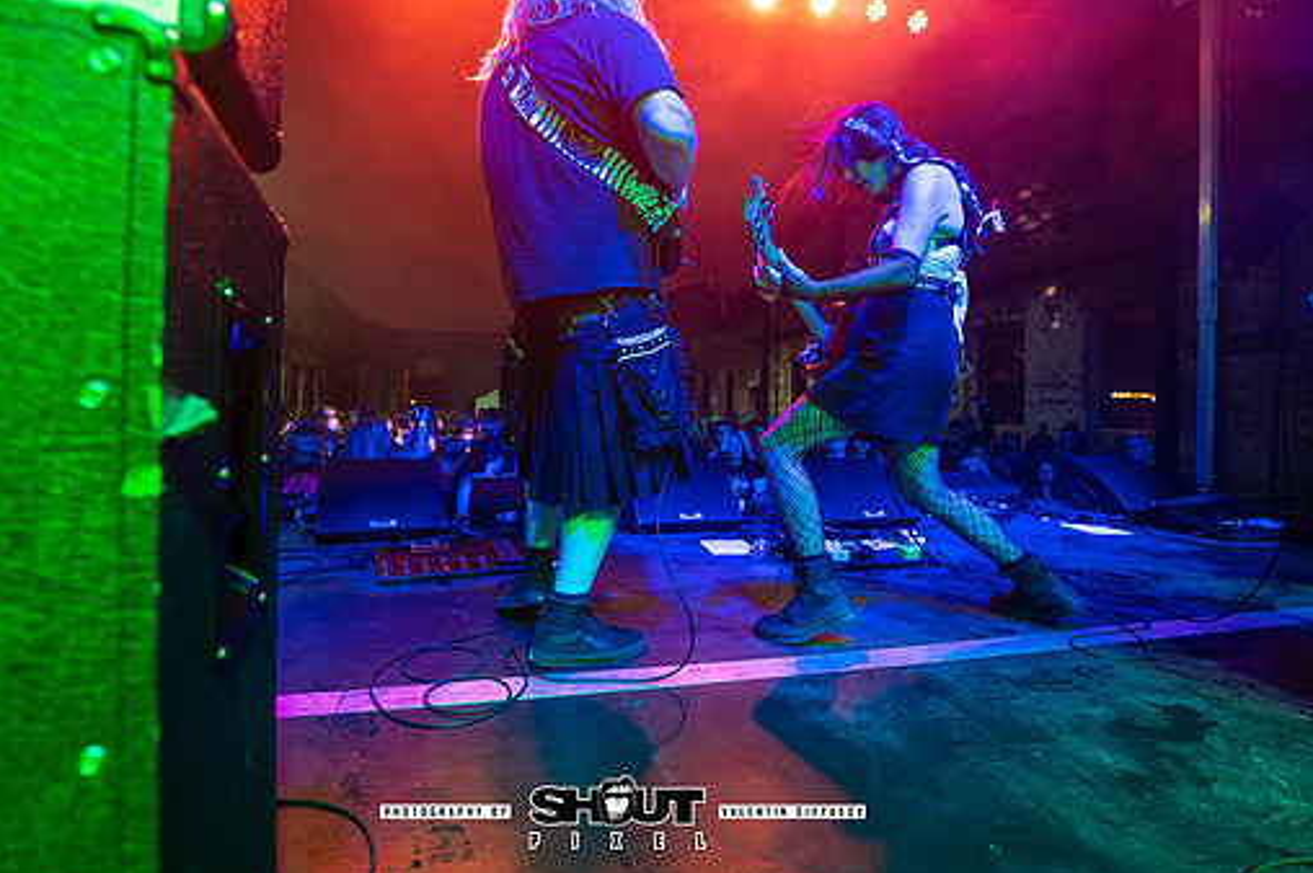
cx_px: 623
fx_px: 583
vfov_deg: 73.5
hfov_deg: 96.7
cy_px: 394
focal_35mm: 16
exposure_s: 1/200
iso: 3200
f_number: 2.8
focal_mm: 14
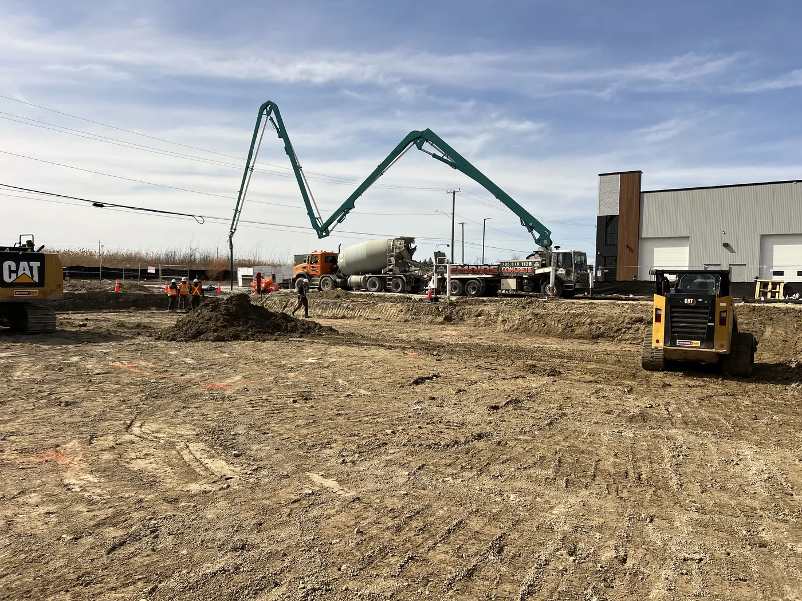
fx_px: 602
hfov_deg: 67.3
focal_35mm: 26
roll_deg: -1.1
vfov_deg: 53.1
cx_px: 401
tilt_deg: -2.3
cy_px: 300
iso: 50
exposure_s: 1/6579
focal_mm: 5.7
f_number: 1.5
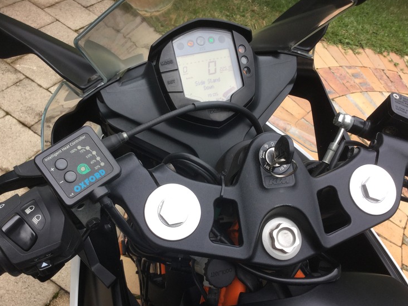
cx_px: 205
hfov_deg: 53.9
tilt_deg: -47.8
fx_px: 401
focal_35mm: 34
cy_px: 165
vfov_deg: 41.8
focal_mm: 3.3
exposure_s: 1/149
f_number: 2.4
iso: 25
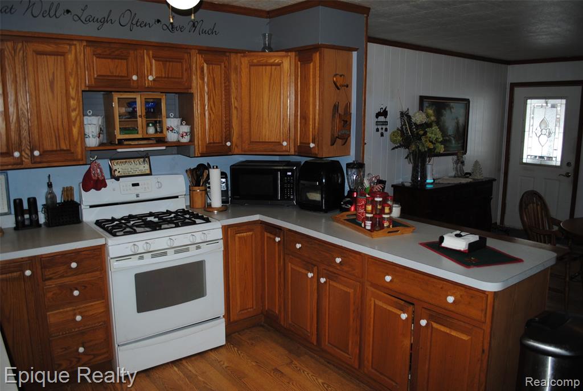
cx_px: 292
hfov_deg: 67.3
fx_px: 438
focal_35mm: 27
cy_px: 196
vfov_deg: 48.1
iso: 200
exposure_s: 1/60
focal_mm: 18
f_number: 3.5
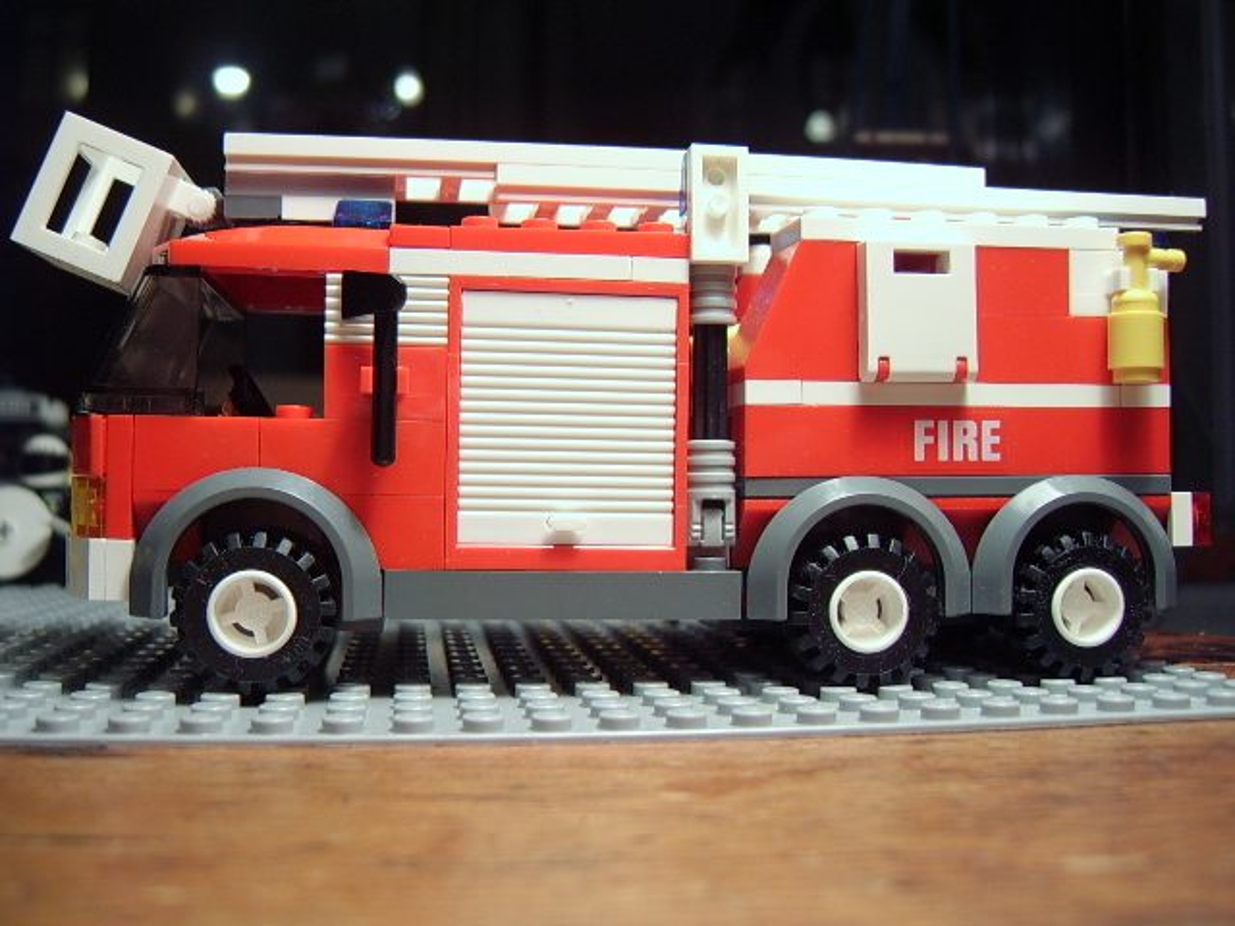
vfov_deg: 45.4
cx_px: 618
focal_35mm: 31
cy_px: 463
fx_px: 1106
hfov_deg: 58.4
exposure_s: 1/14
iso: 100
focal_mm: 8.13
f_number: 2.7
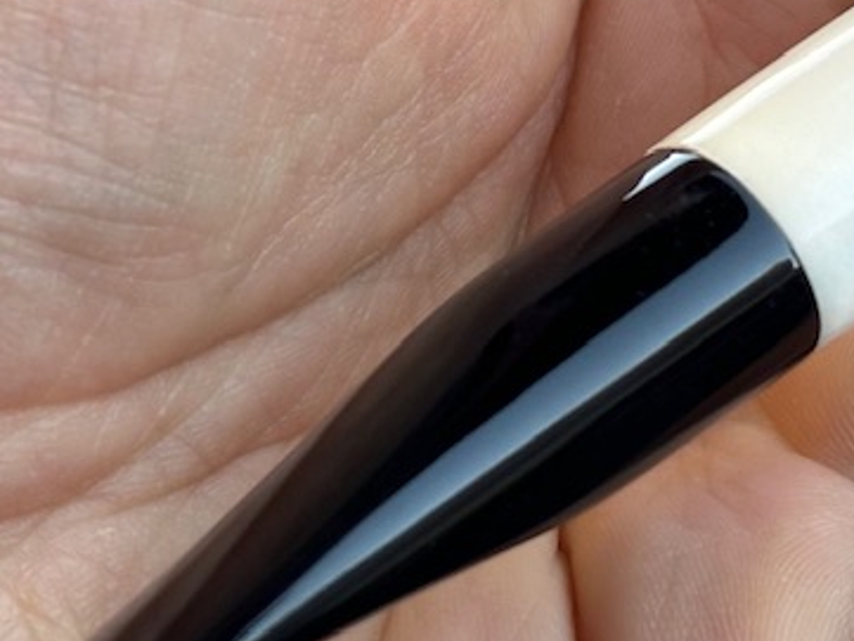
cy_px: -147
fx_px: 4195
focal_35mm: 170
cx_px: 738
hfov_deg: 11.6
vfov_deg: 8.6
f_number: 1.78
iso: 50
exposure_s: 1/149
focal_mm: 6.86
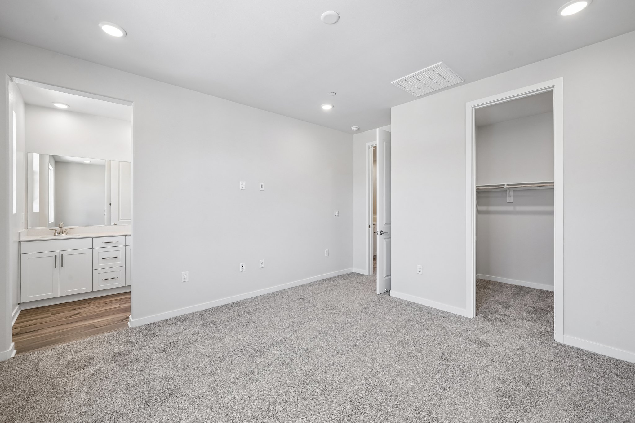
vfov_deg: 81.2
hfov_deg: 104.3
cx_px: 318
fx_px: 247
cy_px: 212
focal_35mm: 14
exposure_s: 1/25
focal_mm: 14
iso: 400
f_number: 9
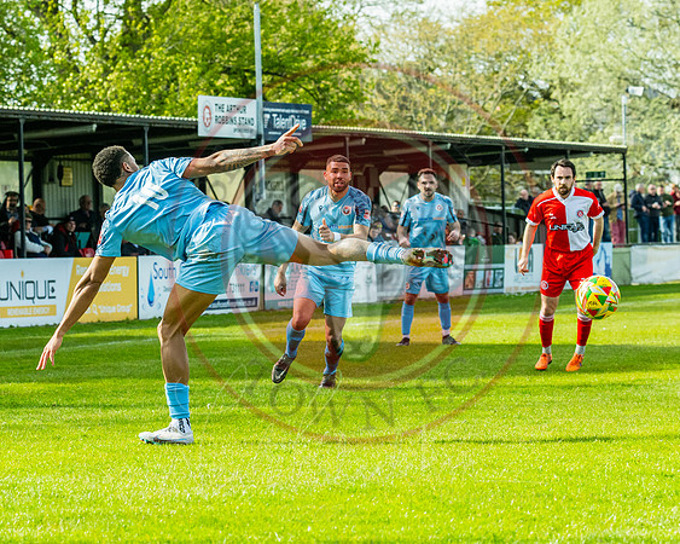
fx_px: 3459
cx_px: 303
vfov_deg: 9.0
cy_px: 254
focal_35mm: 172
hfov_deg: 11.2
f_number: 4
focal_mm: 86
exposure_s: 1/2000
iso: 400
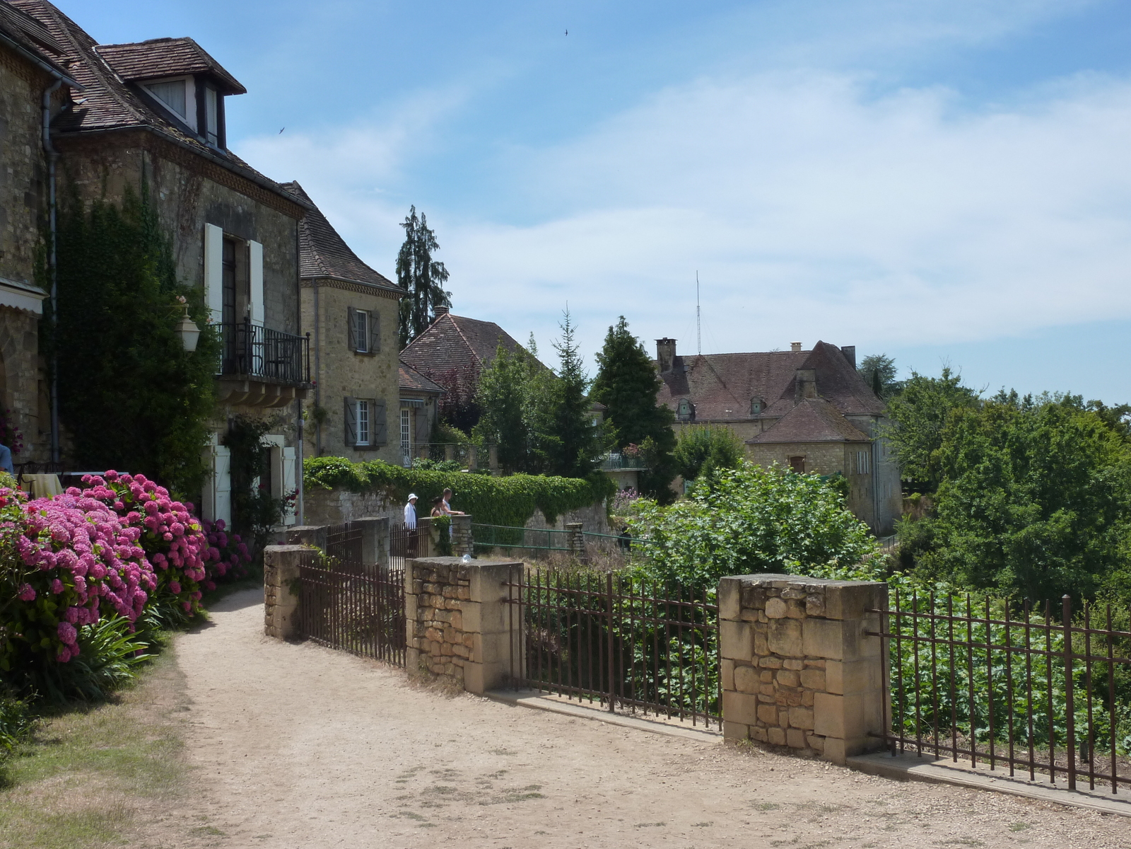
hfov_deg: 42.1
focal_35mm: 45
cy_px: 424
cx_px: 566
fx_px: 1470
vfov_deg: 32.2
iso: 125
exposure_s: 1/400
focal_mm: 7.3
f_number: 5.6
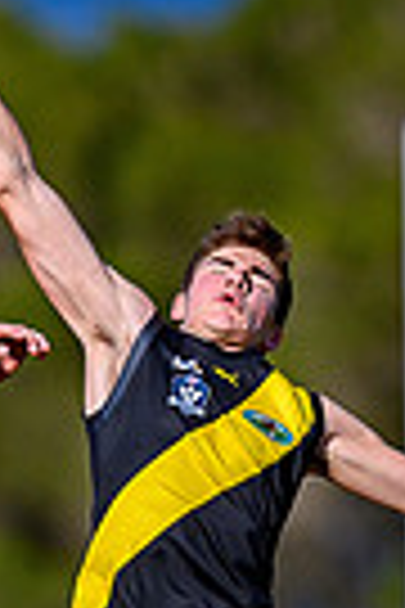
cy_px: 468
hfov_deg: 0.5
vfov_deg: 0.7
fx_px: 51195
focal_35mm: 3034
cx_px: 91
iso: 100
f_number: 4
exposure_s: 1/2000
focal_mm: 500
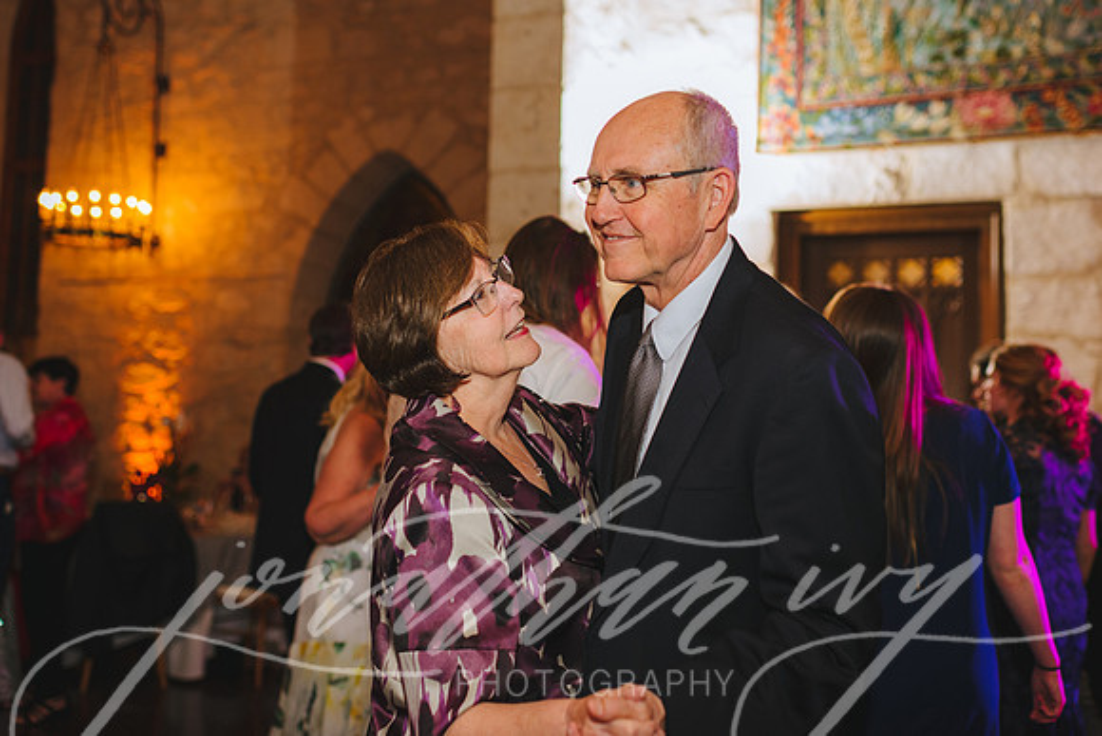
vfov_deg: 33.7
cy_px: 319
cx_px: 551
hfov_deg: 48.9
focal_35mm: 40
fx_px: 1213
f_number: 2.5
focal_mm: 35
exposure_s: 1/200
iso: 800
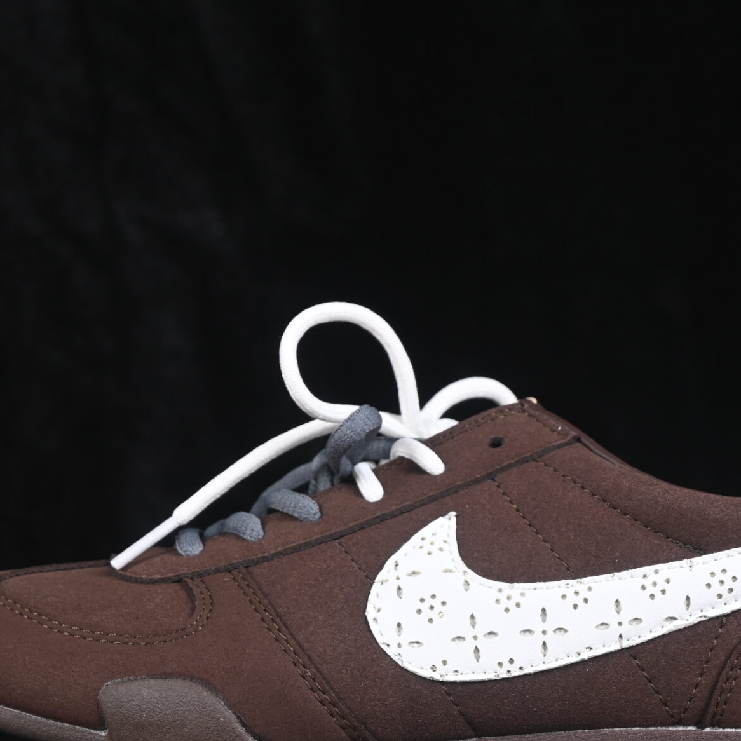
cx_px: 405
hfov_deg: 12.5
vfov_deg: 12.5
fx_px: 3391
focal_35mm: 140
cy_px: 457
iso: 160
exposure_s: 1/60
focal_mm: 50
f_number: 6.3
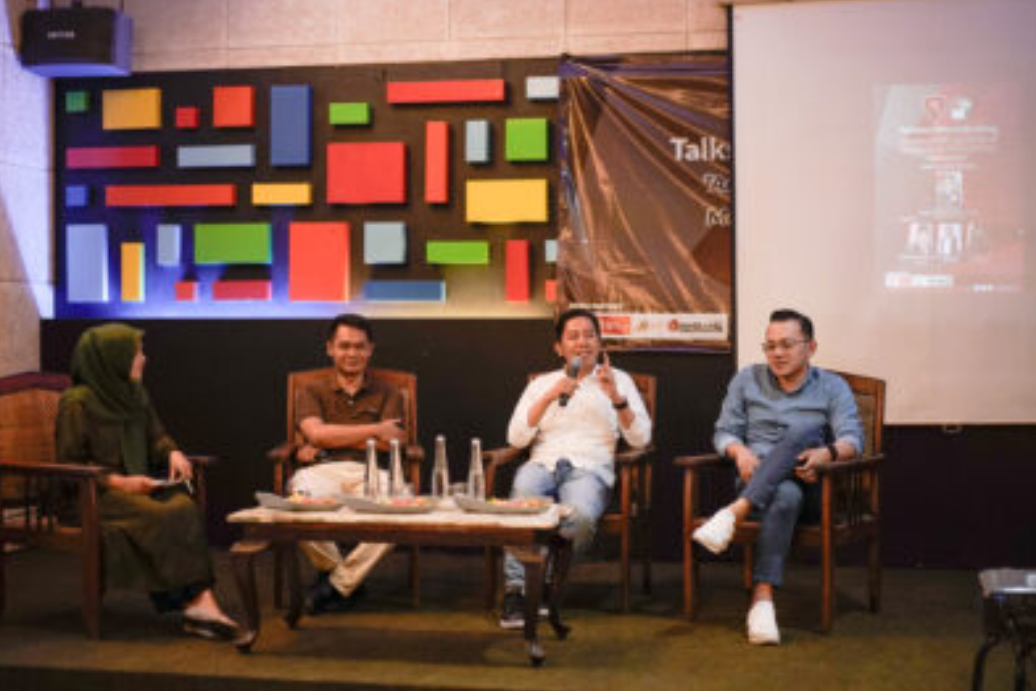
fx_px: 1813
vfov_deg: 21.6
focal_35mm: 63
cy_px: 309
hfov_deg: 31.9
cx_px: 464
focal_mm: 55
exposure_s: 1/160
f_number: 2
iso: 1000
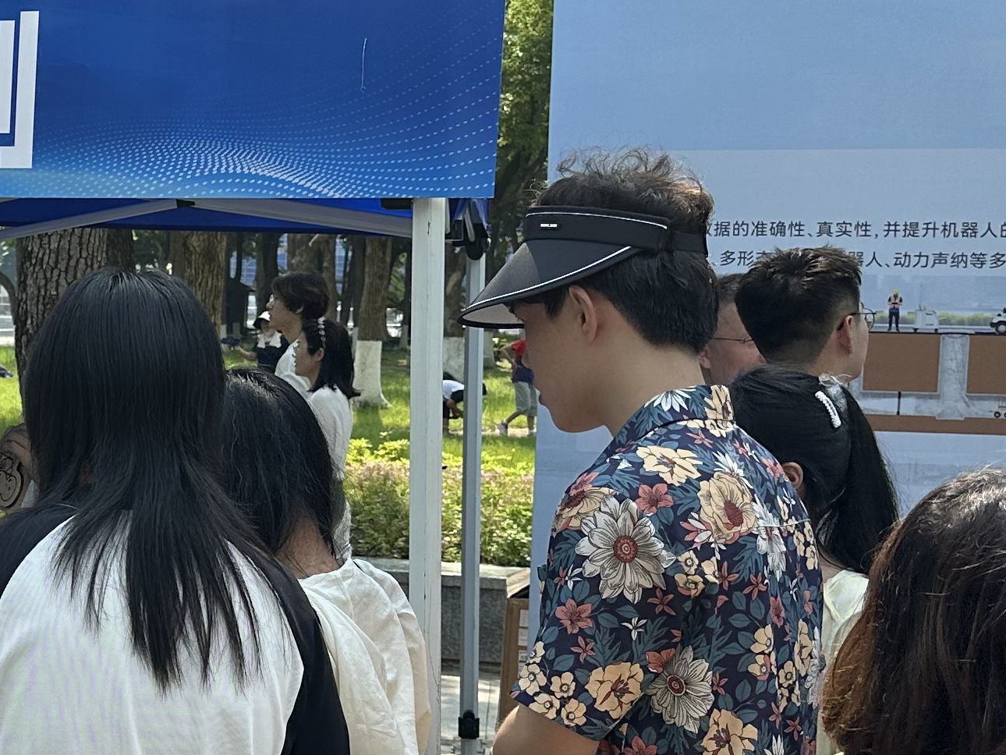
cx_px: -238
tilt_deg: -5.2
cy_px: 486
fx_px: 2180
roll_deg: -1.4
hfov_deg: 23.5
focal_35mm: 75
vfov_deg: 19.6
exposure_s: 1/1880
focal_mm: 6.86
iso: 80
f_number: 1.78
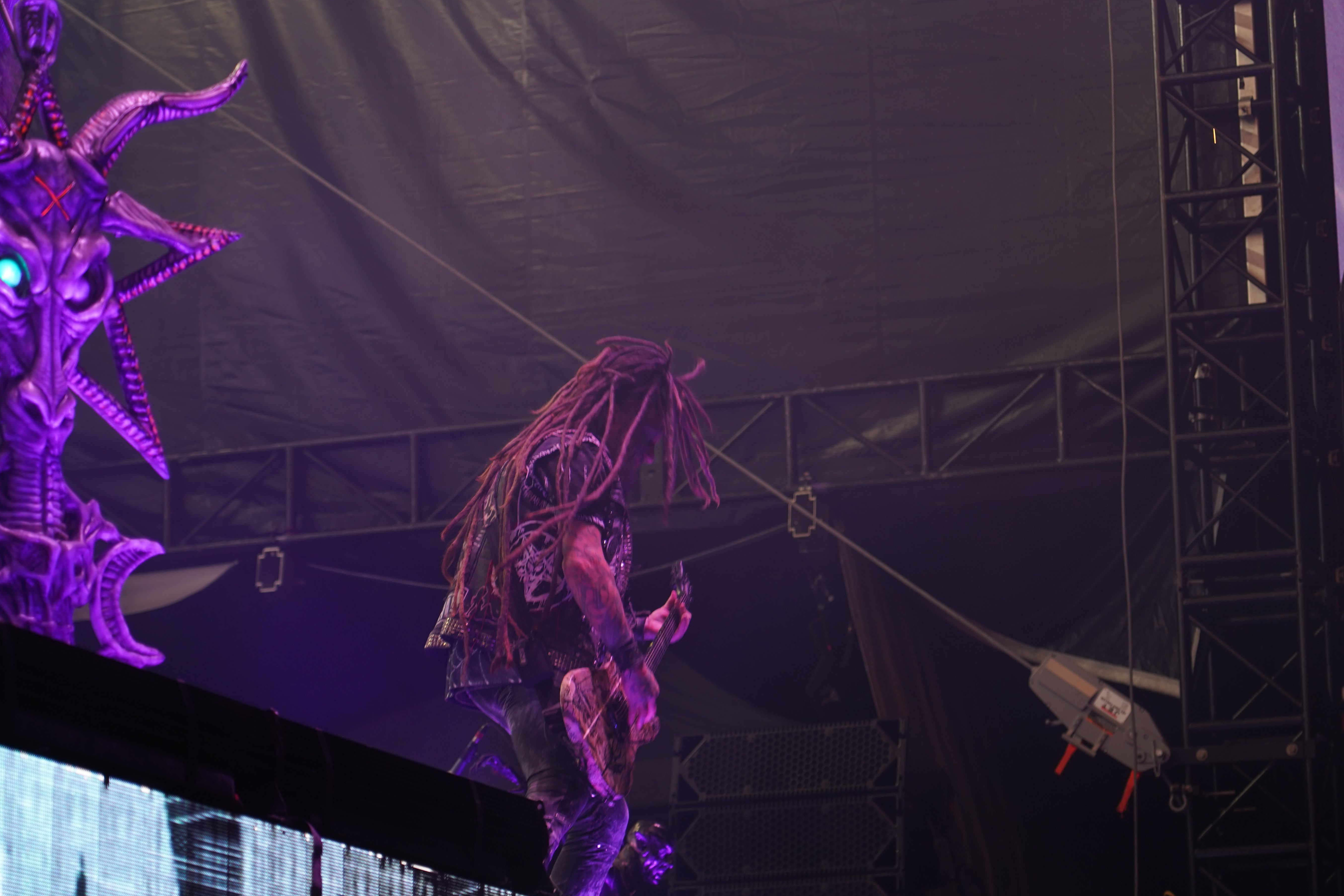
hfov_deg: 17.5
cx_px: 656
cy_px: 498
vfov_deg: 11.7
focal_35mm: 117
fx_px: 4368
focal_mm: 105
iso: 320
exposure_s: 1/125
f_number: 4
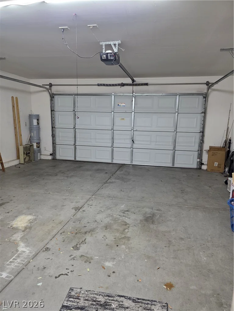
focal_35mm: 23
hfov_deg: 58.9
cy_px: 156
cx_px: 117
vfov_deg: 73.9
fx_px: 207
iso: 200
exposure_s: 1/120
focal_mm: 6.3
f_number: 1.7
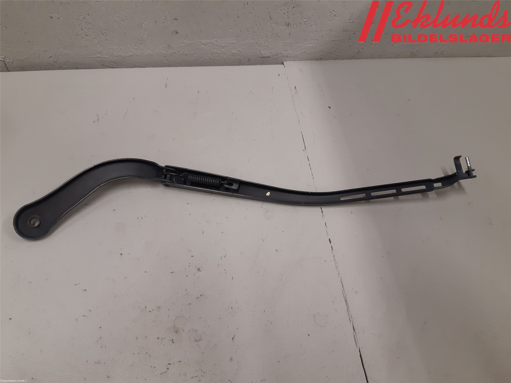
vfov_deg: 53.1
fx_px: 384
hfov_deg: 67.3
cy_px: 192
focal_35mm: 26
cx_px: 256
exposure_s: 1/50
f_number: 1.7
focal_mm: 3.93
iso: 100
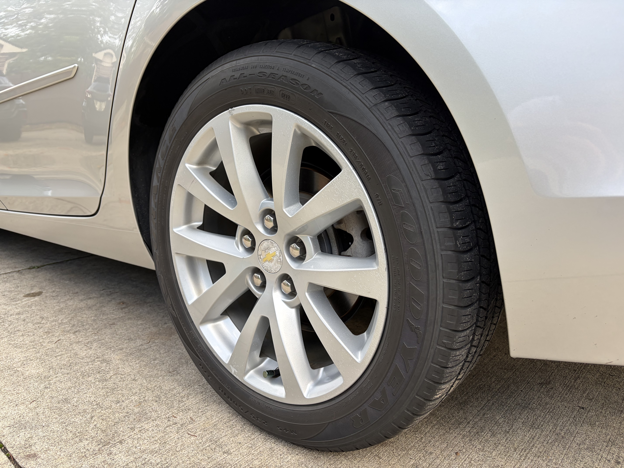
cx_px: 312
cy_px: 234
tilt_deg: -13.8
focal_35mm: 26
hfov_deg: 67.3
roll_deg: +0.2
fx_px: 469
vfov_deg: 53.1
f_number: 1.6
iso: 50
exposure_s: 1/122
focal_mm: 5.96
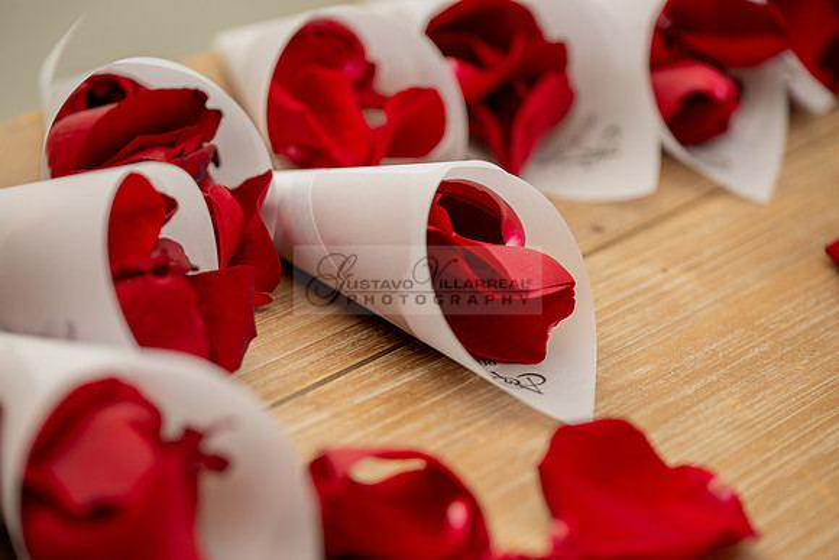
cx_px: 420
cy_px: 280
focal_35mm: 120
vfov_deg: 11.4
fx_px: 2797
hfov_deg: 17.1
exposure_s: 1/160
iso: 200
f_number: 4
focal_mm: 120
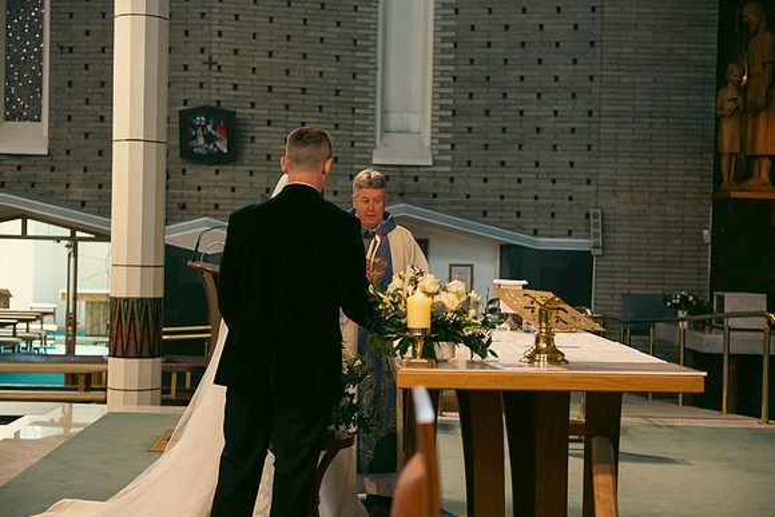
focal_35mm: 60
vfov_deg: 22.6
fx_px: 1292
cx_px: 388
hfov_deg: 33.4
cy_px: 258
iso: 1000
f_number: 3.5
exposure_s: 1/160
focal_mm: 60
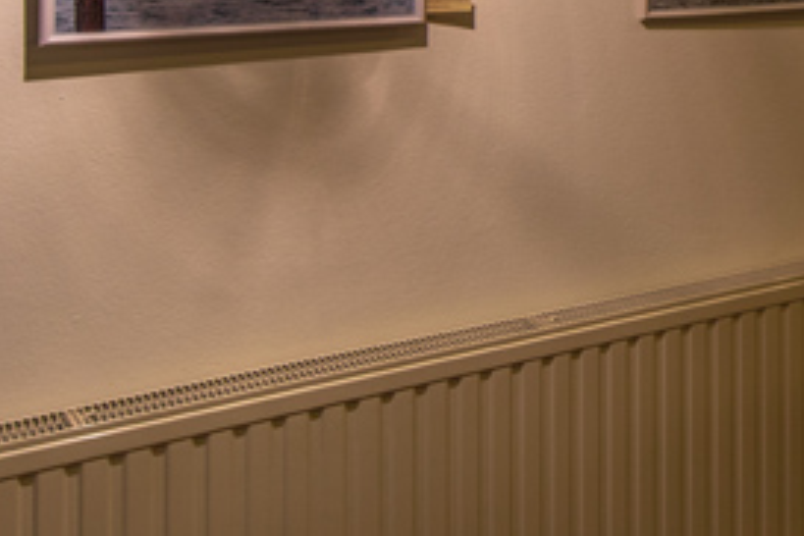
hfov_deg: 28.7
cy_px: -112
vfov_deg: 21.6
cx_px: 1025
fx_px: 1295
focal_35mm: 58
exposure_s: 1/60
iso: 400
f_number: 3.5
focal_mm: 22
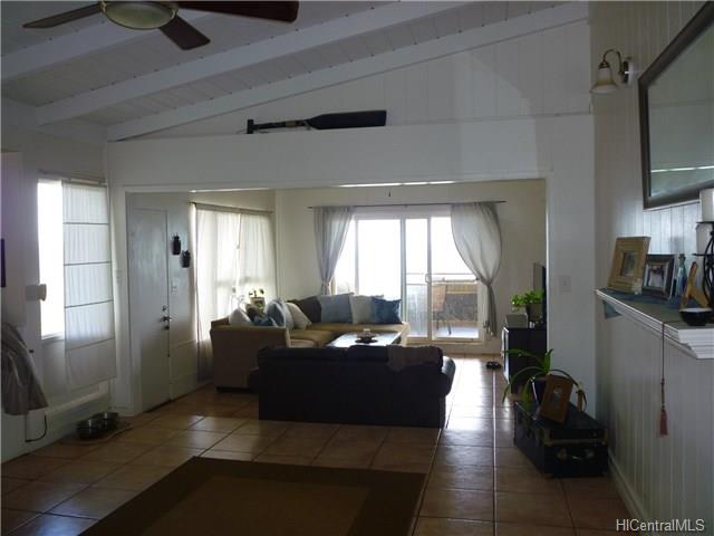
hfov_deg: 61.7
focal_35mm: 29
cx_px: 357
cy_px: 268
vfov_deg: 48.2
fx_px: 598
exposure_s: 1/30
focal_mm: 5.2
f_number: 3.3
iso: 100
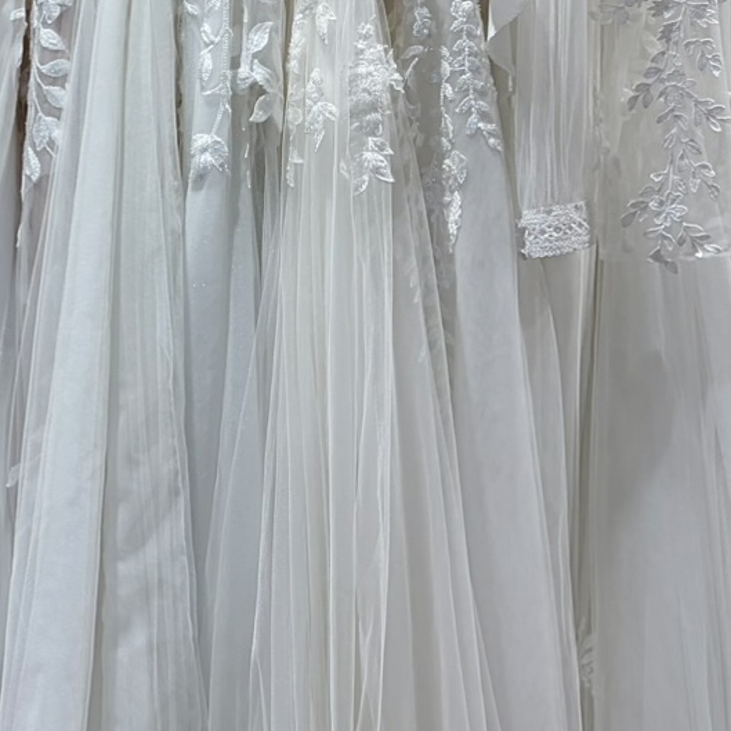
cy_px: -30
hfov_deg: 18.2
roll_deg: -0.8
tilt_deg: -5.9
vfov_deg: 18.9
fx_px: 2126
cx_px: -209
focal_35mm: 89
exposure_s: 1/179
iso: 40
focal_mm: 5.96
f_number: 1.6
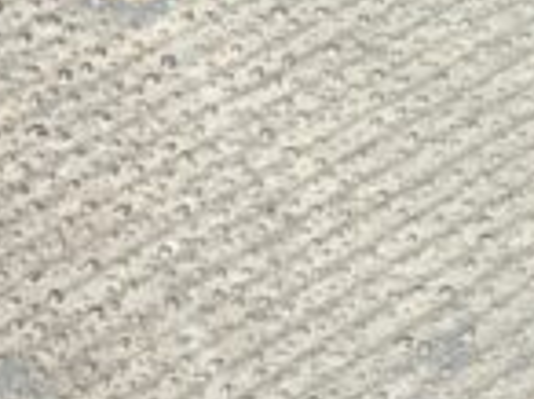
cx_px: 1697
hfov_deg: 8.1
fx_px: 3142
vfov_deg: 7.0
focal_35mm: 204
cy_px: 769
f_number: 1.8
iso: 25
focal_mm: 3
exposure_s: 1/122
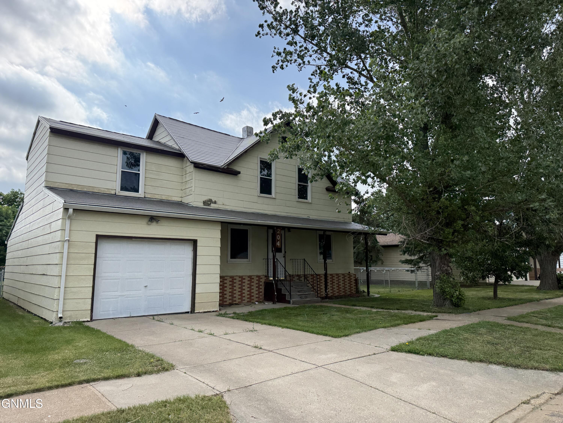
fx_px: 390
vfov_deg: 56.8
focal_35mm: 24
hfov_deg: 71.6
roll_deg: +0.8
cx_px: 282
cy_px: 212
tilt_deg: +7.9
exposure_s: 1/4167
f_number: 1.78
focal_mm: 6.76
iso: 100
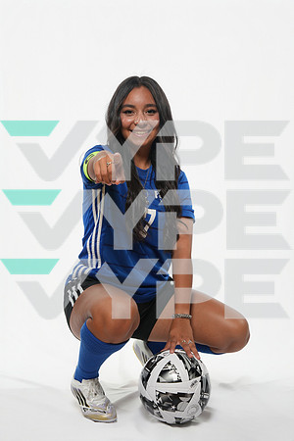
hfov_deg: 19.5
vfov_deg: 28.8
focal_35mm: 70
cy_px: 220
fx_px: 857
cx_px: 147
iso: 500
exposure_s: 1/125
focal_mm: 70
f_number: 8
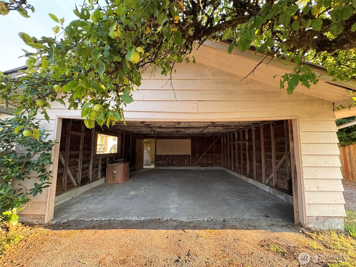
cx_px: 178
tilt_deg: +6.0
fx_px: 144
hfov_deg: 102.1
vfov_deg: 85.7
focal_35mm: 14
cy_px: 134
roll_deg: -0.8
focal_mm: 2.22
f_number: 2.2
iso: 320
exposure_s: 1/99
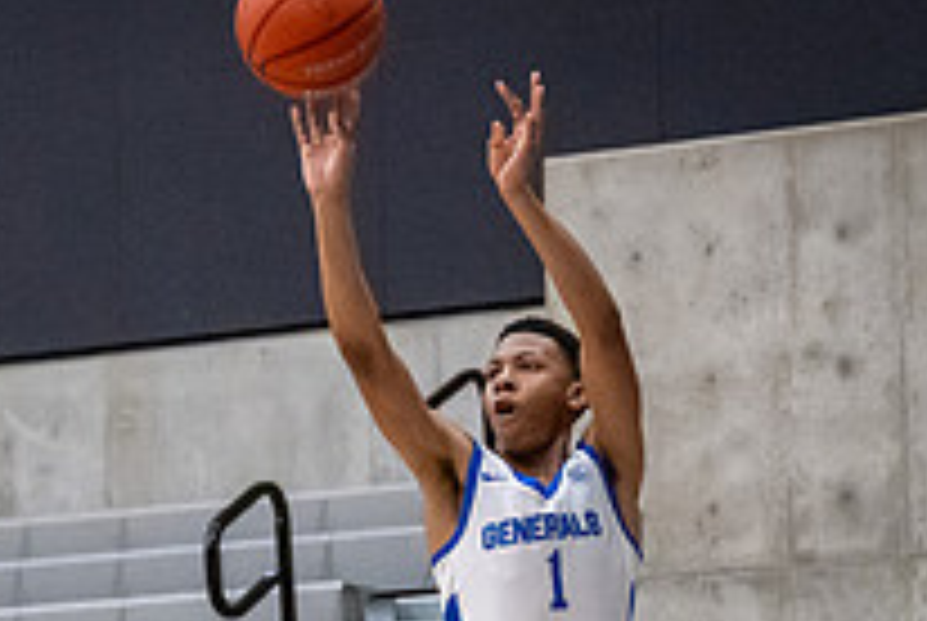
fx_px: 5518
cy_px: 672
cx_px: 590
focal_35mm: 214
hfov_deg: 9.6
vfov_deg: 6.4
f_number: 3.5
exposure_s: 1/800
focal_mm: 56
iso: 10000
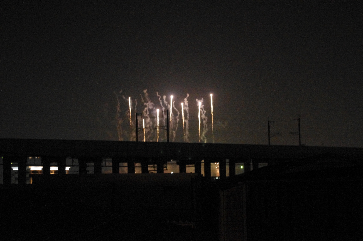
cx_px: 182
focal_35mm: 82
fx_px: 826
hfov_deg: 24.8
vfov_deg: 16.6
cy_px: 120
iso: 6400
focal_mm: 55
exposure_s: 1/15
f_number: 5.6
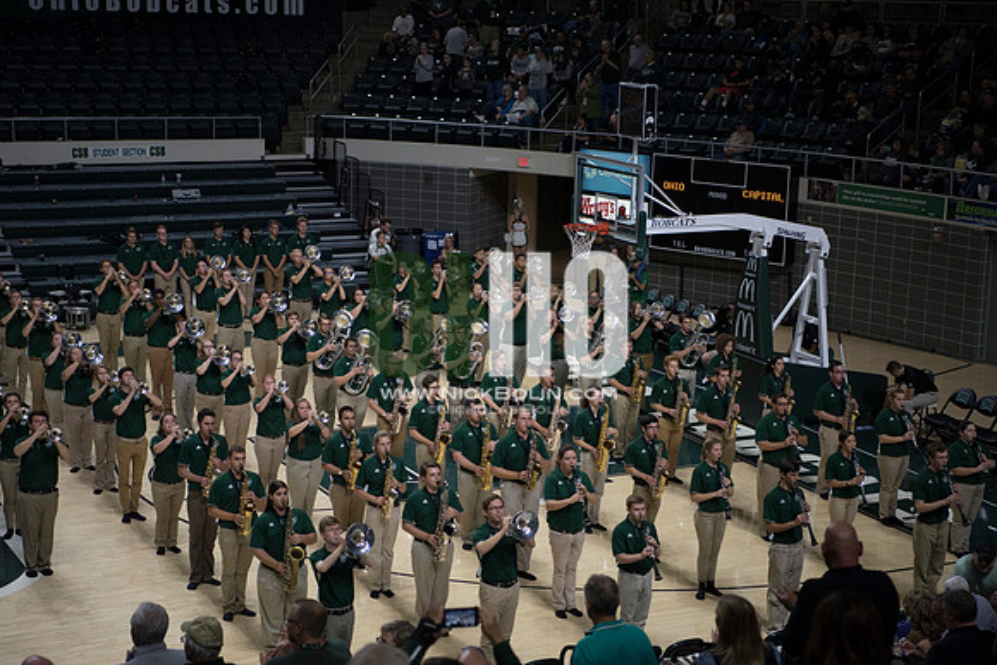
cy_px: 332
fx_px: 1939
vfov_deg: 19.5
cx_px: 498
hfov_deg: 28.8
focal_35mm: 70
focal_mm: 70
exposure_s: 1/1000
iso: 2000
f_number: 2.8
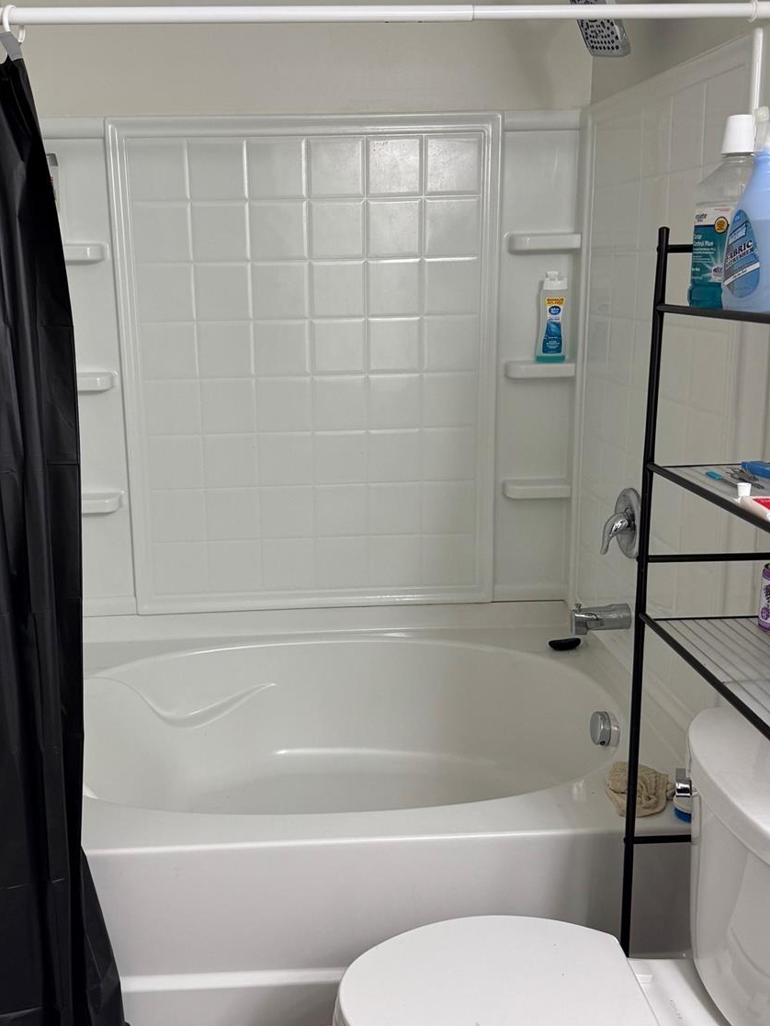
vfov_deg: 55.3
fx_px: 979
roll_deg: +2.0
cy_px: 473
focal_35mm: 33
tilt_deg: -11.9
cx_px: 311
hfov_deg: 42.8
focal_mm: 6.76
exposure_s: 1/120
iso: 200
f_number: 1.78
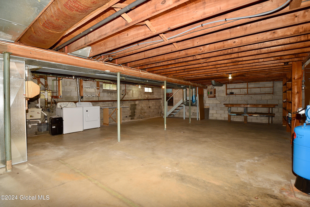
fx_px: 146
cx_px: 155
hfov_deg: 93.3
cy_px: 104
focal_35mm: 17
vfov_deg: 70.5
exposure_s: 1/60
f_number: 5
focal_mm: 17
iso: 250
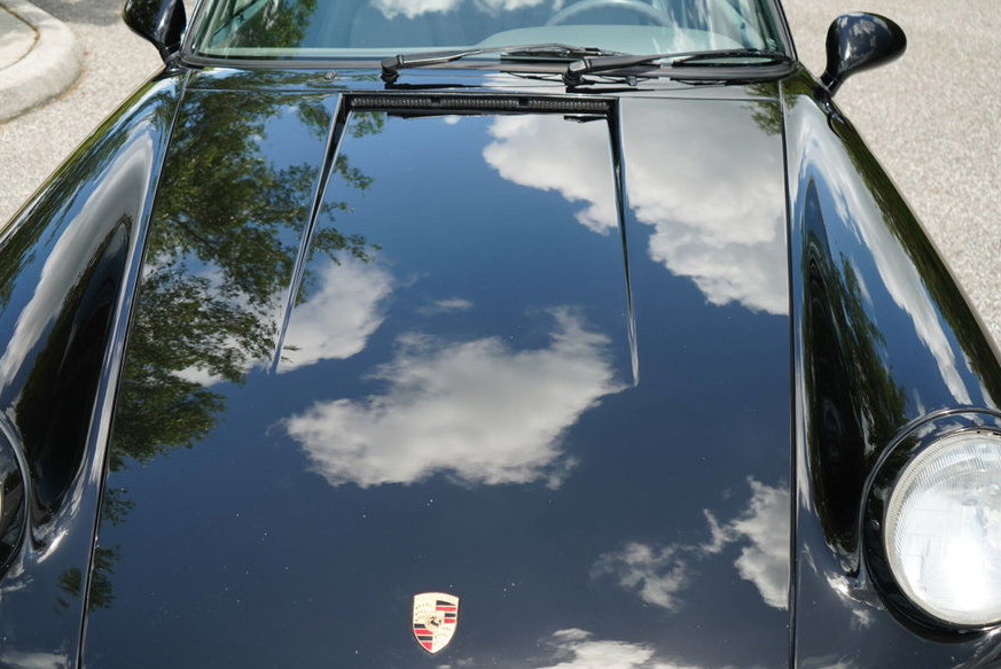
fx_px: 946
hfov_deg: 55.8
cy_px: 332
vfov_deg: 38.9
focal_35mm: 34
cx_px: 502
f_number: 4
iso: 320
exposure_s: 1/160
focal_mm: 29
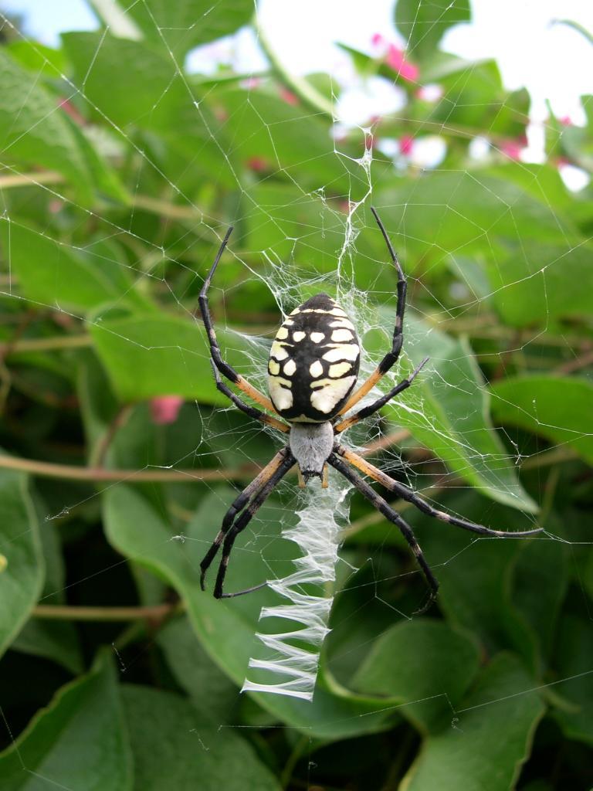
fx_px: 868
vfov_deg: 49.0
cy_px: 396
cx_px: 296
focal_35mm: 38
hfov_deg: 37.7
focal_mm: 8
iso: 100
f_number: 2.8
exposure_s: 1/233
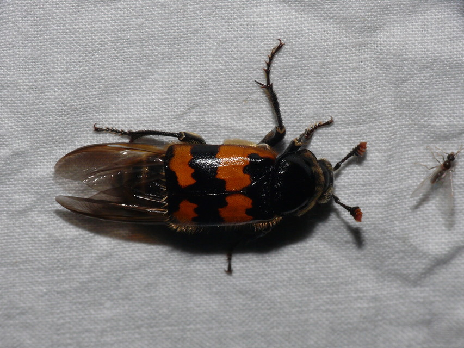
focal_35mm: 169
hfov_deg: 11.7
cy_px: 174
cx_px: 232
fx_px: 2266
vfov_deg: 8.8
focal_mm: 35.8
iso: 200
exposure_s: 1/640
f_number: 11
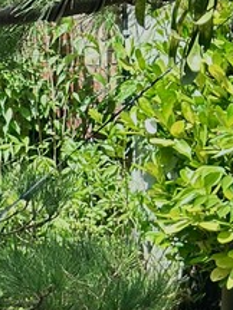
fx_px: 2073
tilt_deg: +6.6
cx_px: -303
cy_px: -83
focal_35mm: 231
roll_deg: +0.8
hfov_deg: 6.2
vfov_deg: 8.5
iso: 80
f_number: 1.78
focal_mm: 6.86
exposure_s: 1/564
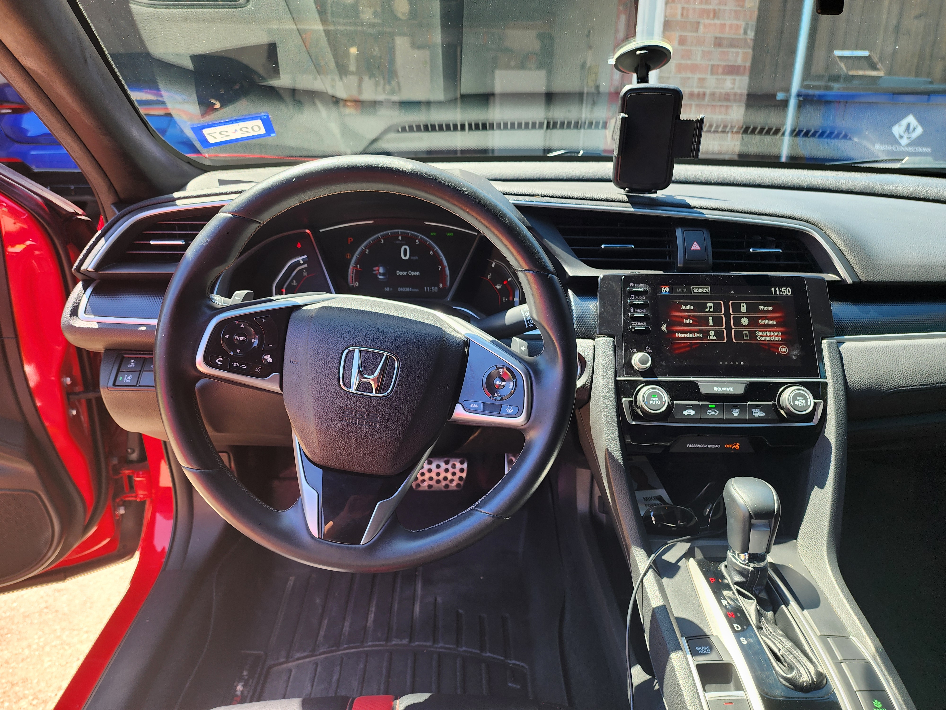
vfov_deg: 58.9
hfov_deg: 73.9
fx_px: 629
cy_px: 355
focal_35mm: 23
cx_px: 473
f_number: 1.8
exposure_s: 1/180
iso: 50
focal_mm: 6.4
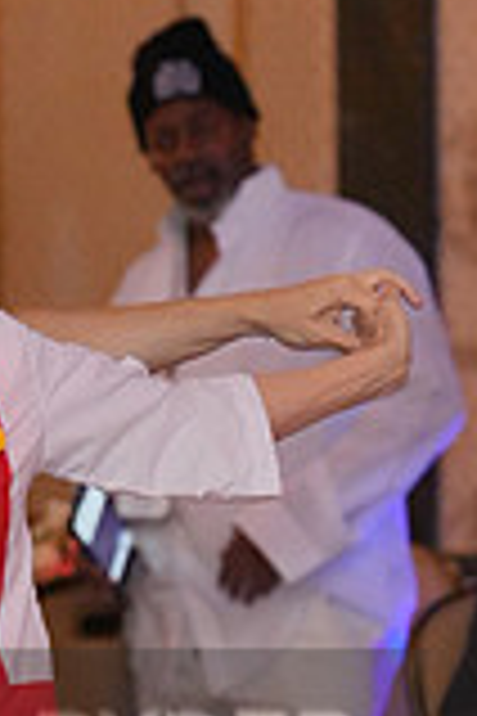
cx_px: -191
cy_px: 802
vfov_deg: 5.1
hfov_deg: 3.4
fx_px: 7969
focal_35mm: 401
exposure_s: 1/250
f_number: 3.2
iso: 8000
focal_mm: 110
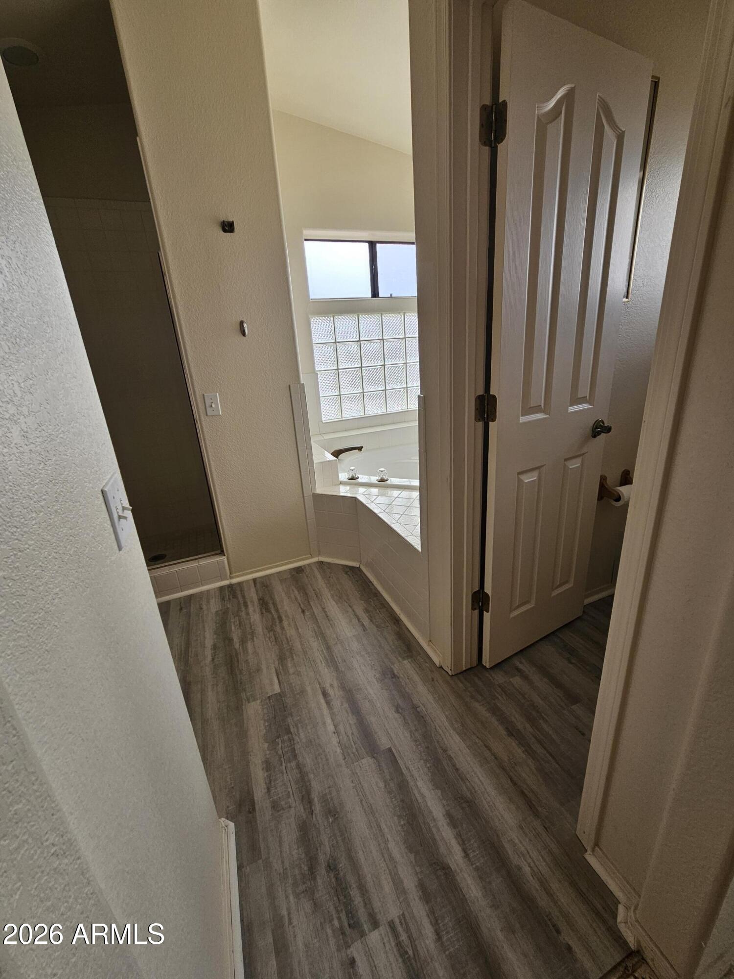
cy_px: 490
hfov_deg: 89.9
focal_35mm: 13
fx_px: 368
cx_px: 367
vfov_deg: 106.2
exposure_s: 1/120
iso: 64
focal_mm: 2.2
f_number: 2.2
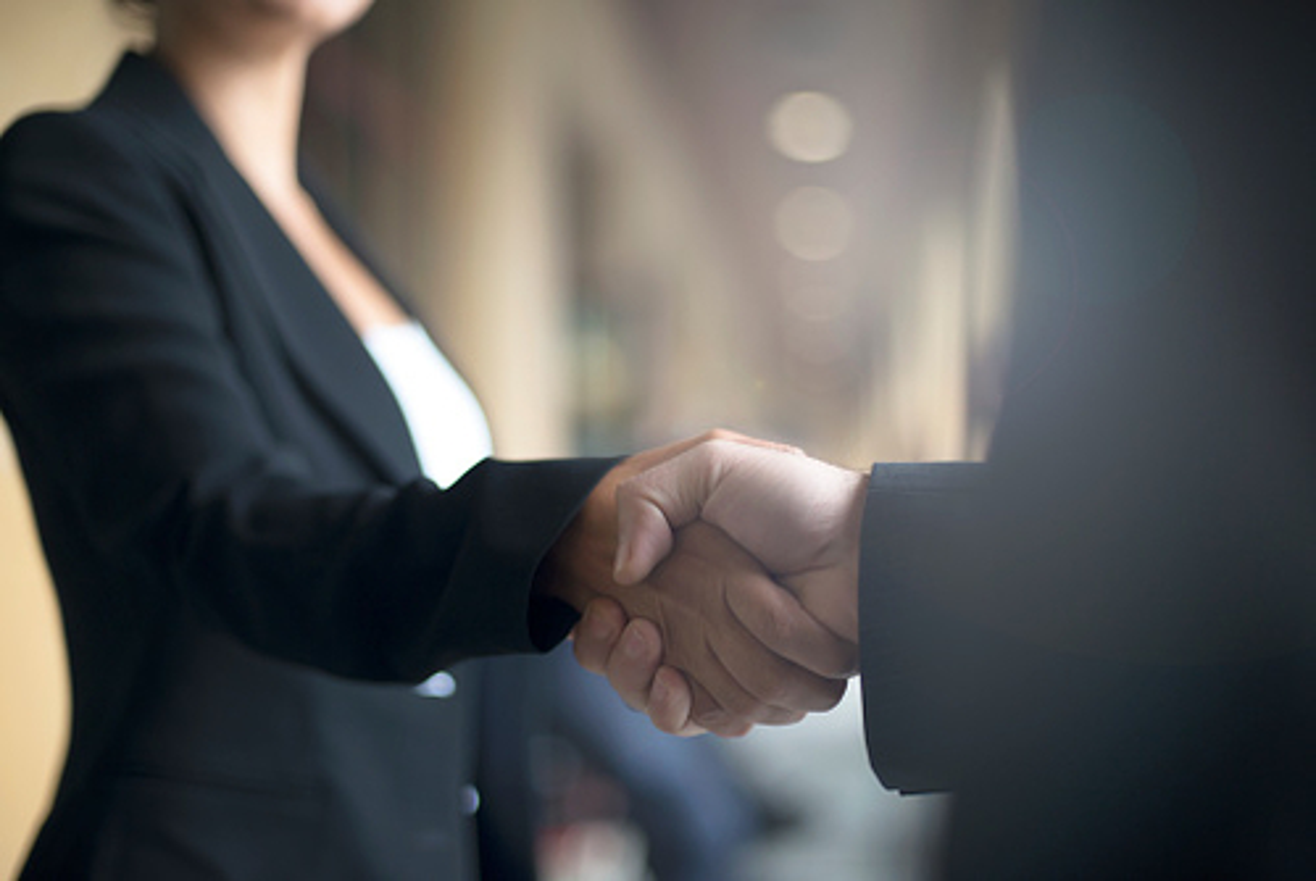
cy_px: 440
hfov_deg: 39.5
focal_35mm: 50
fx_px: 1830
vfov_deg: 27.1
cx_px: 658
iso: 250
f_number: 1.8
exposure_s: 1/500
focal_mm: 50
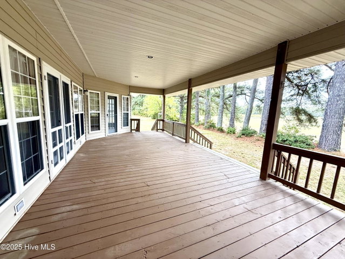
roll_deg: -0.9
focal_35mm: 14
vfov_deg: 85.7
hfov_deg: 102.0
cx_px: 172
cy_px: 130
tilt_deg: -6.9
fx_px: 140
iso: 100
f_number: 2.2
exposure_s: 1/99
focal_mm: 2.22
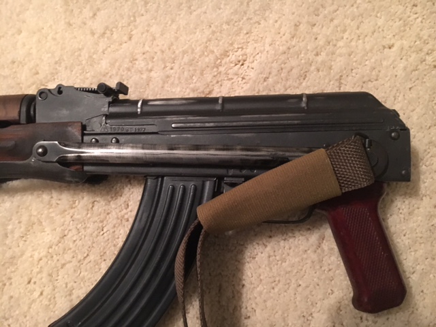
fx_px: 365
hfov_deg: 61.7
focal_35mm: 29
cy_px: 164
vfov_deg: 48.2
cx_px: 218
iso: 500
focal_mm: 4.15
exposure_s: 1/15
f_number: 2.2
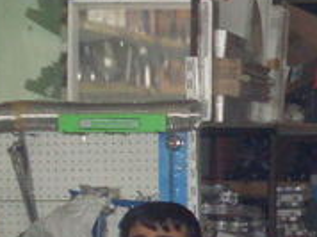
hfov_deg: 10.7
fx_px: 1564
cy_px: 196
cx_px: 604
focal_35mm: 171
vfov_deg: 8.6
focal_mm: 6.3
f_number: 2.8
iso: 200
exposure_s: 1/45
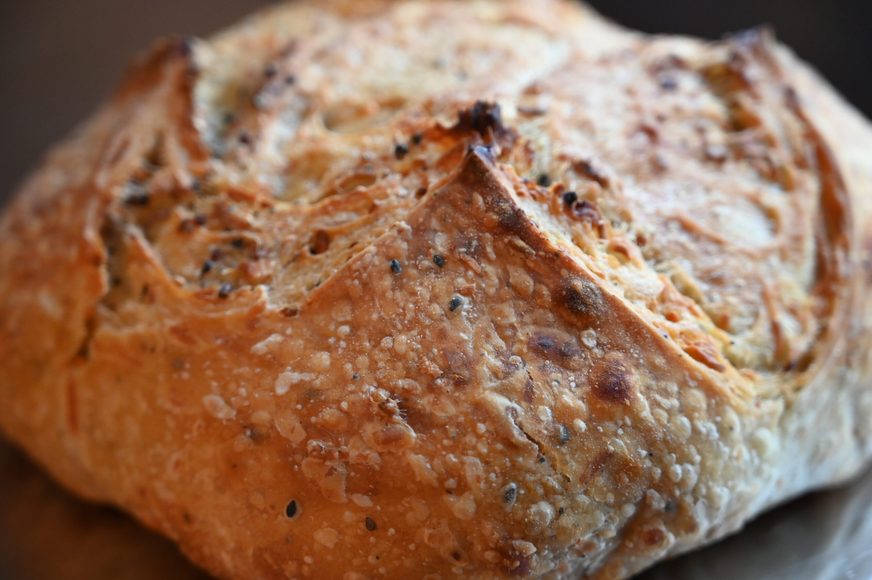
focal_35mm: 70
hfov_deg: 28.9
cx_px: 436
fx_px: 1694
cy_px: 290
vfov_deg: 19.4
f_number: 4
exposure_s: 1/125
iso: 1800
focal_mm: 70
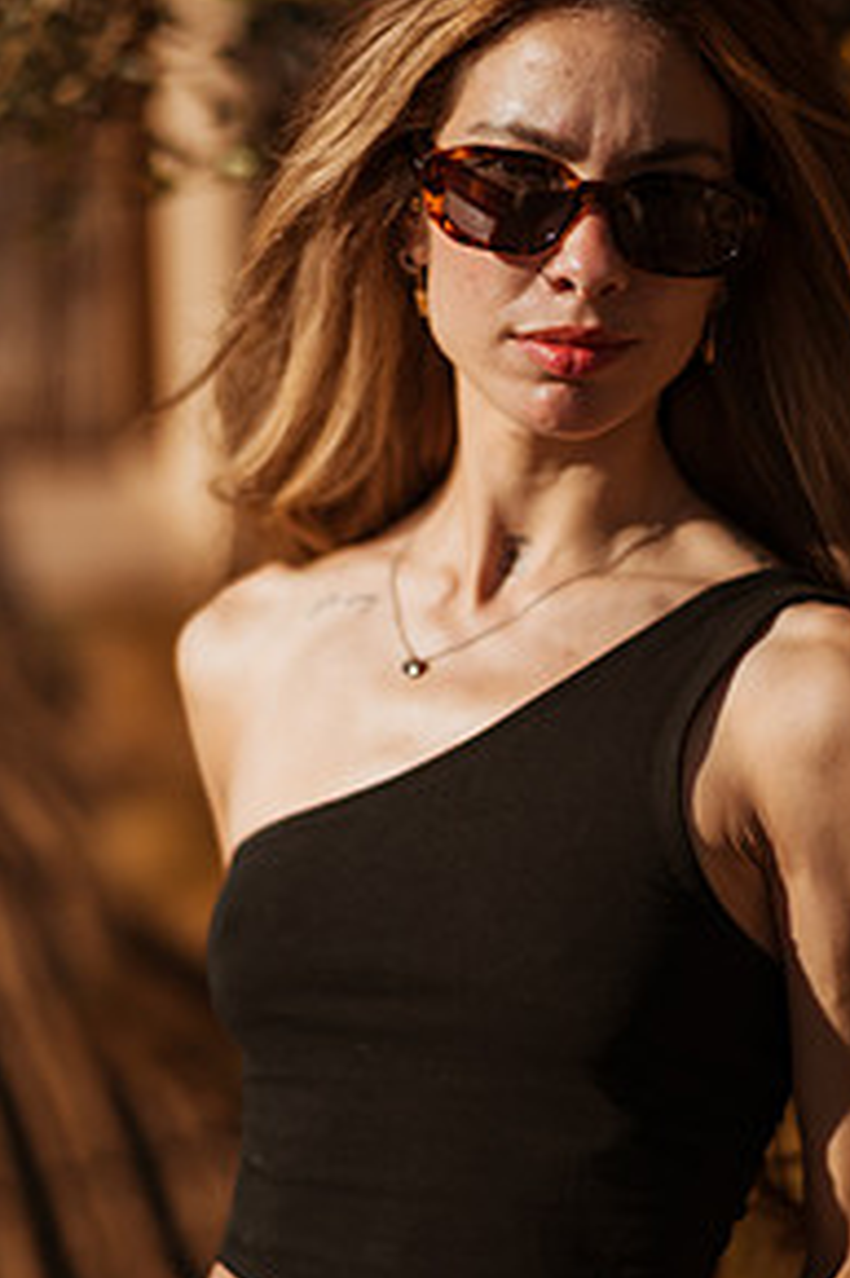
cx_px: 480
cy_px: 591
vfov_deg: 22.6
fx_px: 3191
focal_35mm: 90
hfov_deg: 15.2
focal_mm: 58
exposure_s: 1/8000
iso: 50
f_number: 1.4
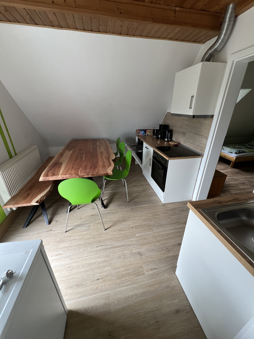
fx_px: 127
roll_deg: -0.5
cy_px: 170
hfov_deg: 89.9
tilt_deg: -24.9
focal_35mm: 13
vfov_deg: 106.2
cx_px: 127
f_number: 1.8
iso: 125
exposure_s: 1/99
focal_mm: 1.57
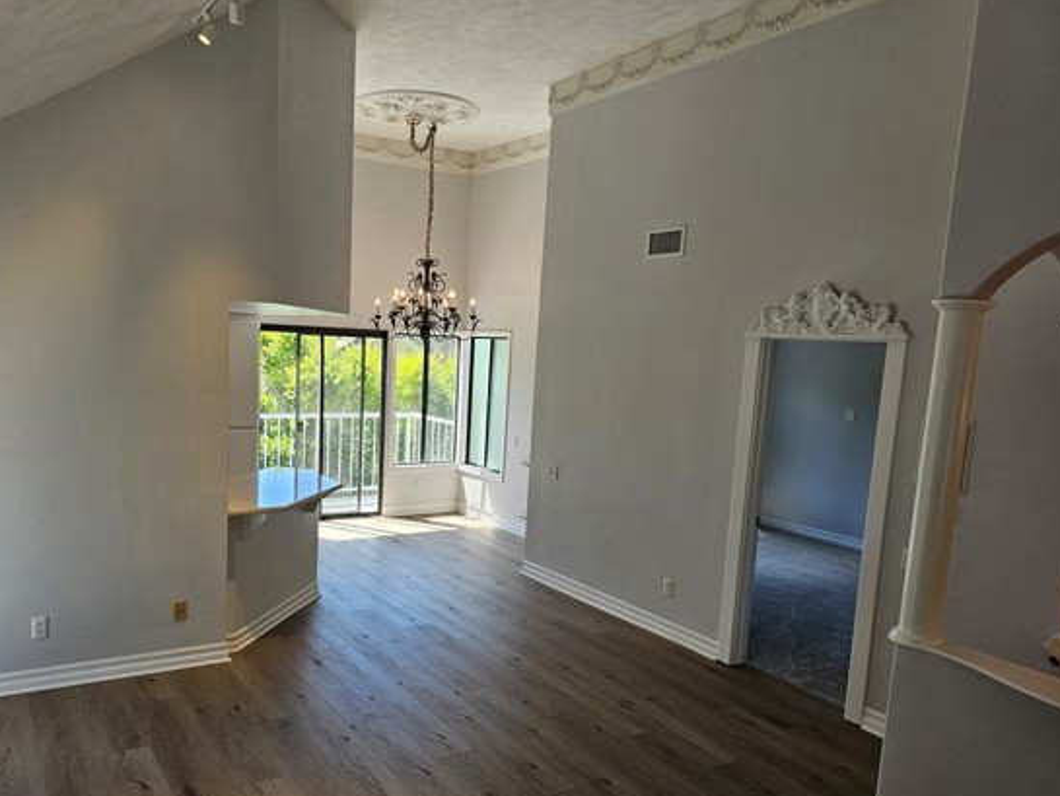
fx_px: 827
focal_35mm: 27
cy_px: 452
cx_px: 449
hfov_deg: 65.0
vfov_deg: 51.2
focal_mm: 6.3
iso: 25
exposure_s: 1/120
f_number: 1.7
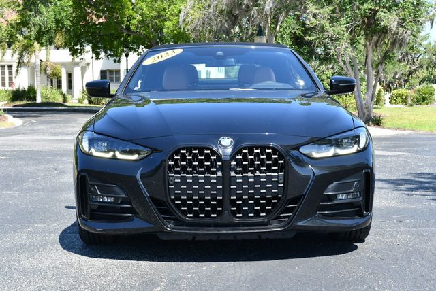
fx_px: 824
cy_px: 146
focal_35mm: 68
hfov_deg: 29.6
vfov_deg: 20.1
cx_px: 218
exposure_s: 1/250
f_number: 6.3
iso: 200
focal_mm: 34
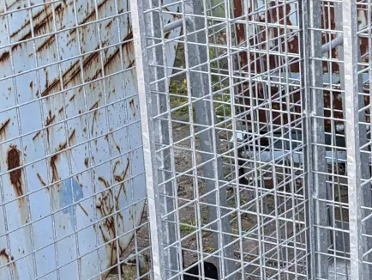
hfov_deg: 16.9
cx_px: 330
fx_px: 1237
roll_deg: +1.0
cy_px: 176
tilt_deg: -18.5
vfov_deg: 12.9
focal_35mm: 115
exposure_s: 1/160
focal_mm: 5.96
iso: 32
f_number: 1.6
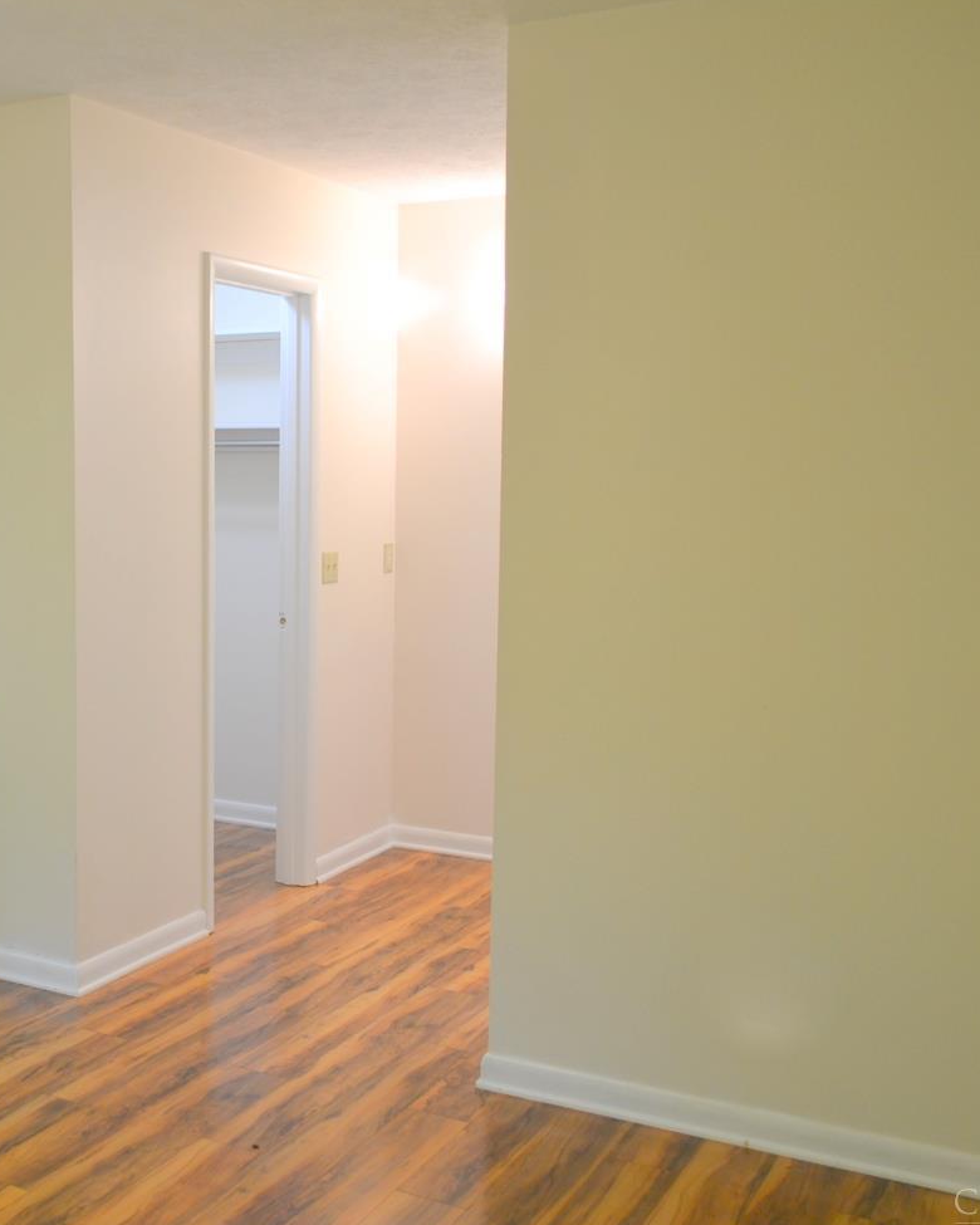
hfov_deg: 37.0
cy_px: 617
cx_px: 205
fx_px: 1414
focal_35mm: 39
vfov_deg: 46.8
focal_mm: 18
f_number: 3.5
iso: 400
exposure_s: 1/25
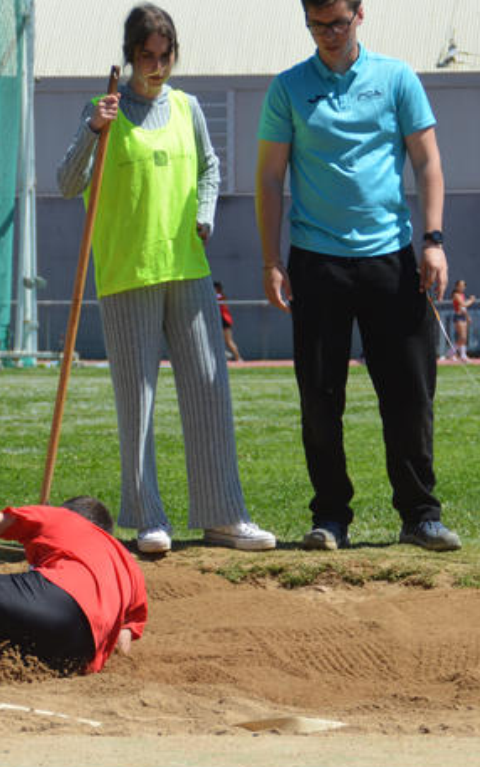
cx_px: 282
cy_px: 462
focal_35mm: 259
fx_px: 5416
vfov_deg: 8.1
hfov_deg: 5.1
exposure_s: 1/1600
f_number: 6.3
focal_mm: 86
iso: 400
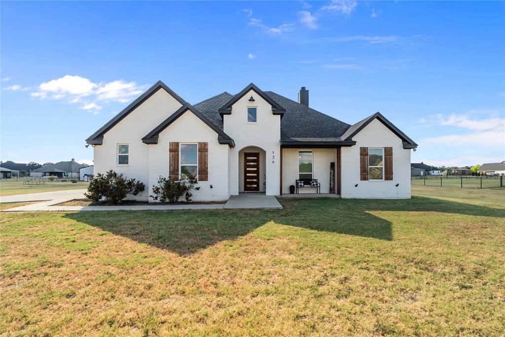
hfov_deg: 96.7
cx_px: 252
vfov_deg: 73.8
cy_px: 168
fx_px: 225
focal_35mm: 16
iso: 640
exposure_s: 1/320
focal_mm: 16
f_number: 8
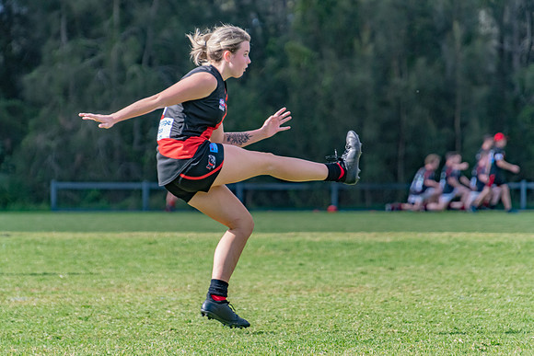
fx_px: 5916
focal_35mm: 399
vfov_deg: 3.4
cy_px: 178
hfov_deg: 5.2
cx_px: 277
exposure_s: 1/2000
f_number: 6.3
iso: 800
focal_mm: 250
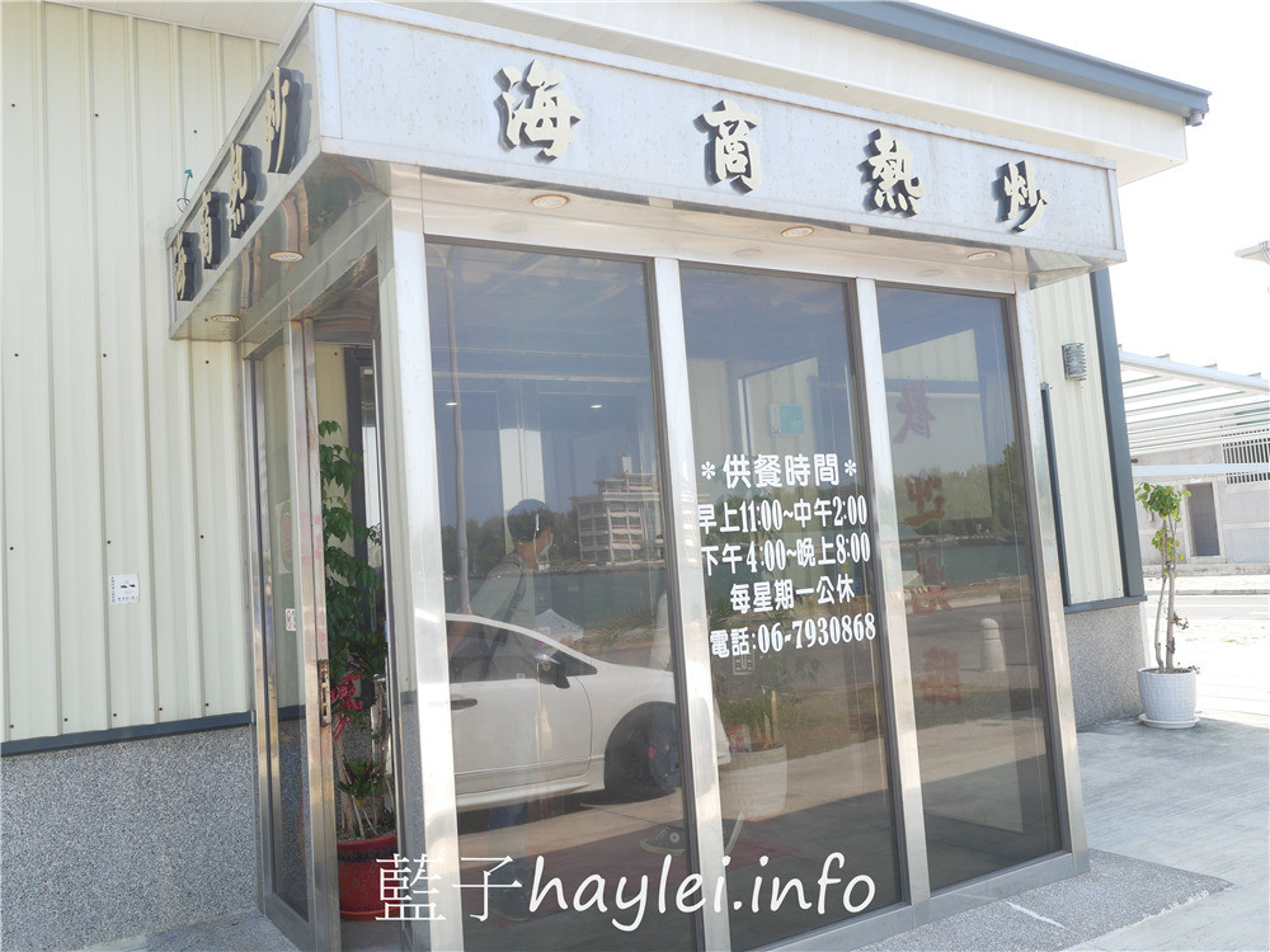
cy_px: 476
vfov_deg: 46.8
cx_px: 635
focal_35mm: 30
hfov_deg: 60.0
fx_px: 1101
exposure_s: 1/400
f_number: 3.5
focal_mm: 15
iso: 200
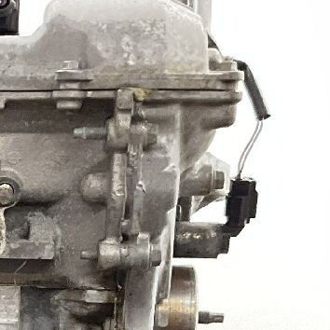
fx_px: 1499
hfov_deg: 11.7
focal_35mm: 139
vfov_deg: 12.2
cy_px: 418
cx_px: -254
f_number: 1.8
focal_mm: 3
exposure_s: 1/50
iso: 125
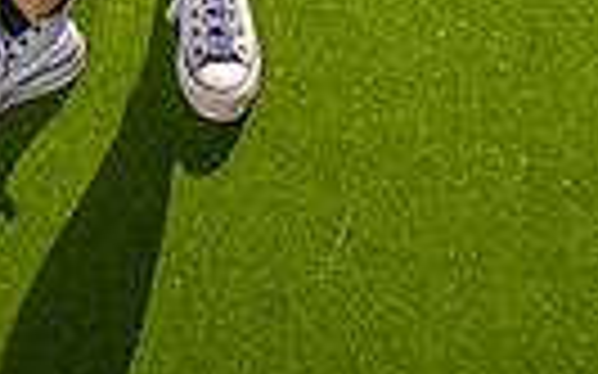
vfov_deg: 9.3
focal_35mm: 121
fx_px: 1971
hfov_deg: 17.2
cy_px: -608
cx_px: 261
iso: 100
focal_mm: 35
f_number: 7.1
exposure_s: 1/250
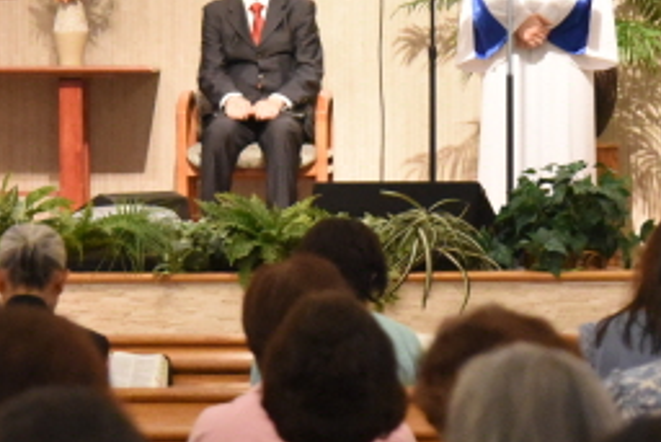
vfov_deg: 5.6
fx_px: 4482
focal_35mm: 244
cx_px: 235
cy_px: -13
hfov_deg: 8.4
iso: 12800
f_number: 4
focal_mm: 78
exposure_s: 1/250
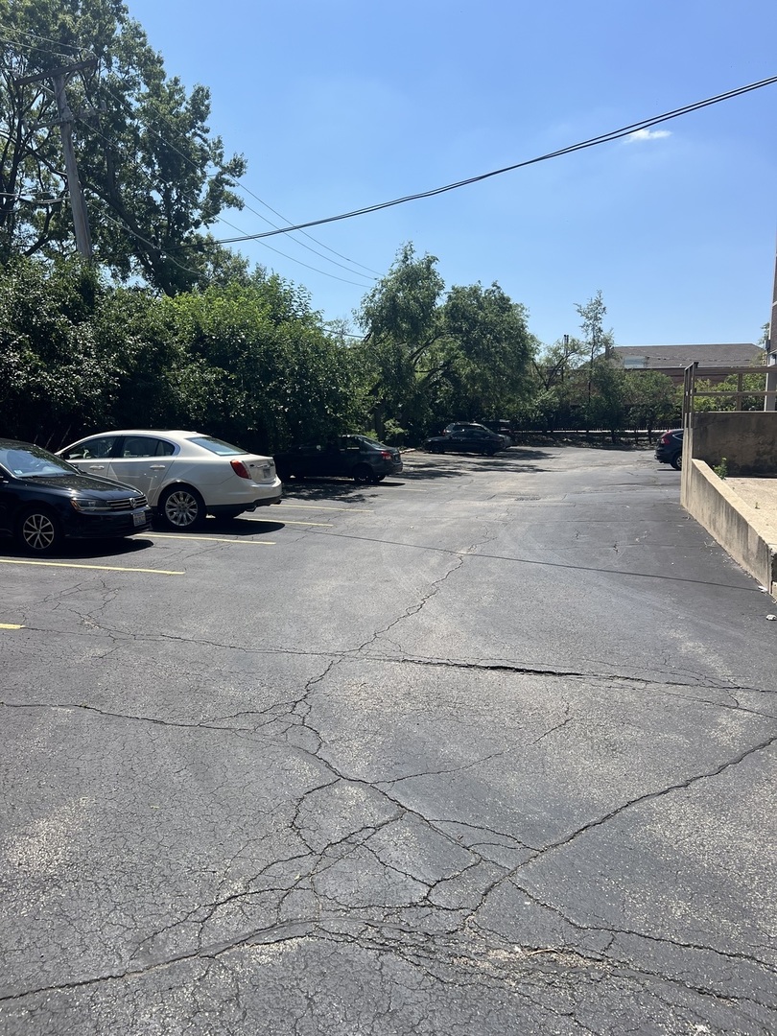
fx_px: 778
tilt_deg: -7.3
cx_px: 388
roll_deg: +0.0
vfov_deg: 67.3
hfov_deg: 53.1
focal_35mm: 26
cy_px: 518
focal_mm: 5.7
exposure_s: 1/4274
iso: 50
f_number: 1.5
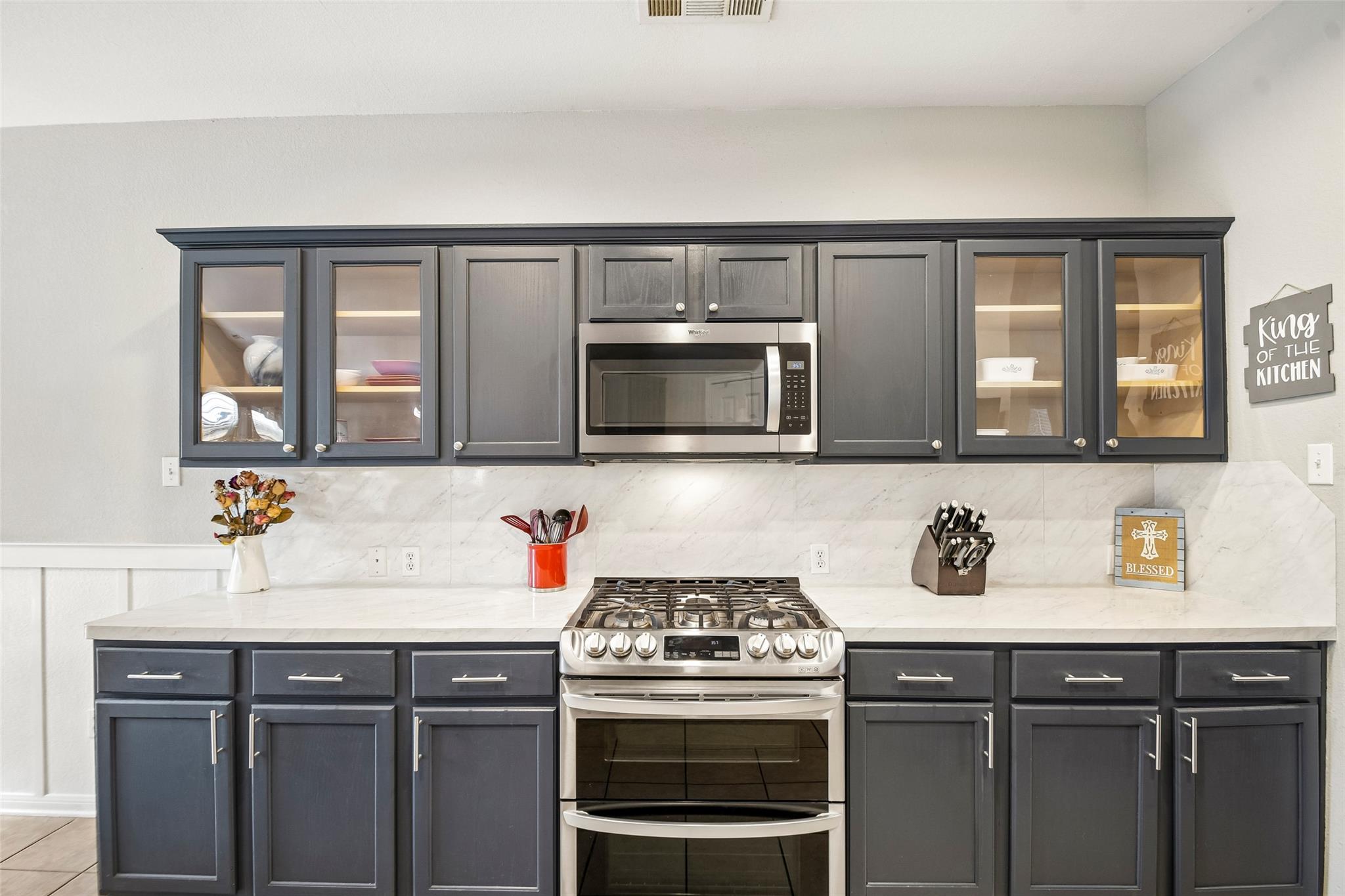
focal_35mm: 15
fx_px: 560
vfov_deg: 77.3
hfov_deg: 100.4
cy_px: 448
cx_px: 672
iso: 400
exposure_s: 1/5
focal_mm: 10
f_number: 8
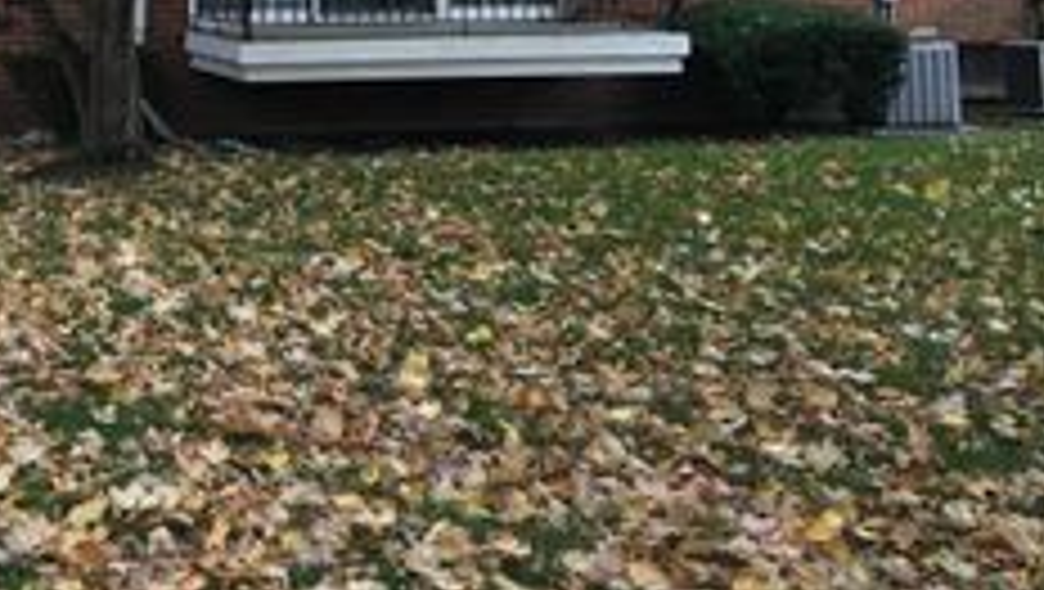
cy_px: -245
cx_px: 126
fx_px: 1884
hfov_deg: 29.8
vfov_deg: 16.5
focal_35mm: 68
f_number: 2.2
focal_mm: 4.15
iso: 50
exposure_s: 1/30
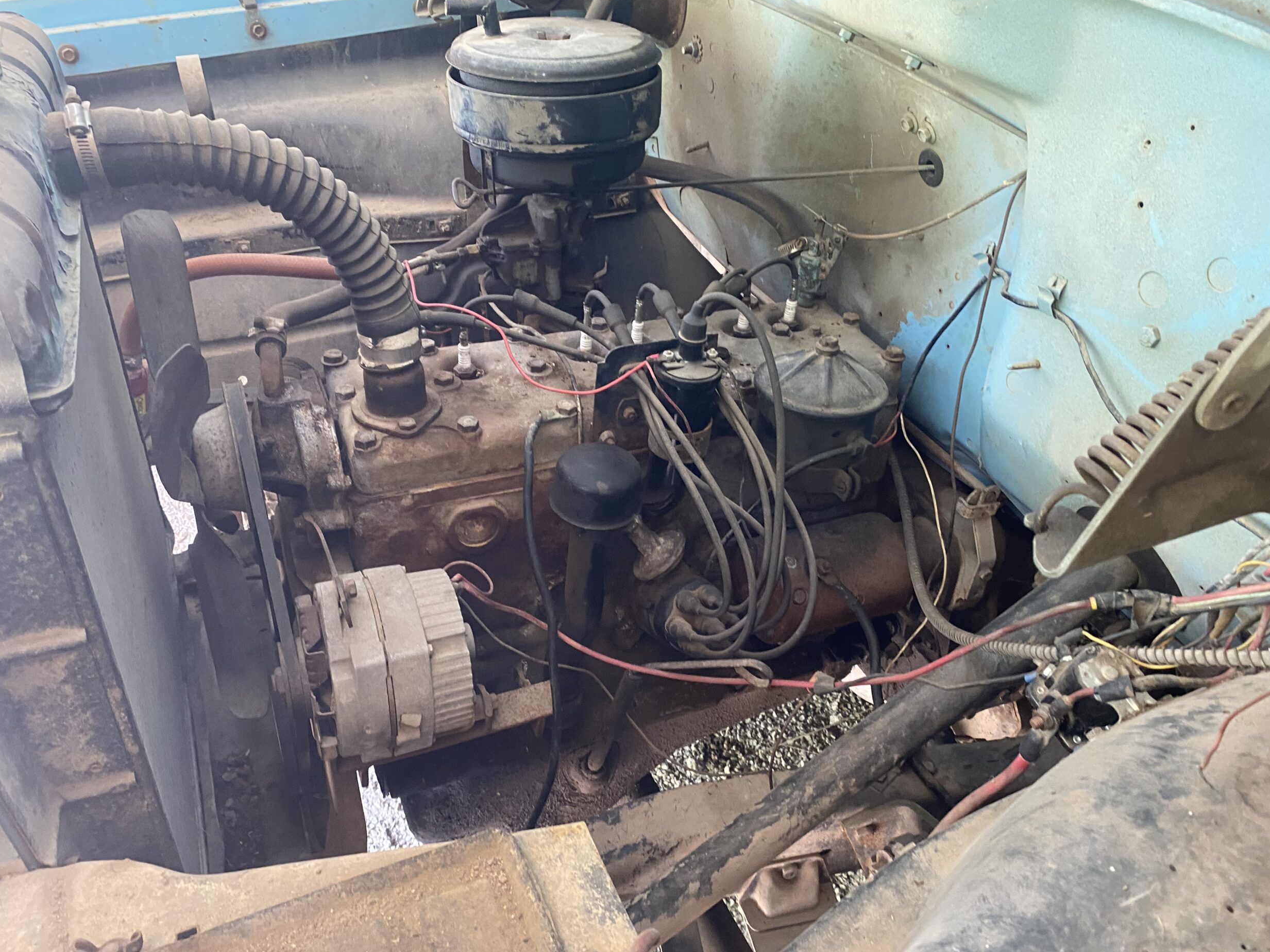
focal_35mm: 27
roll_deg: +0.0
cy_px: 483
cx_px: 635
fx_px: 991
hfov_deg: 65.3
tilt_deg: -36.8
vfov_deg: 51.4
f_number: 1.8
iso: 200
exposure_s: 1/60
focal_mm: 4.25
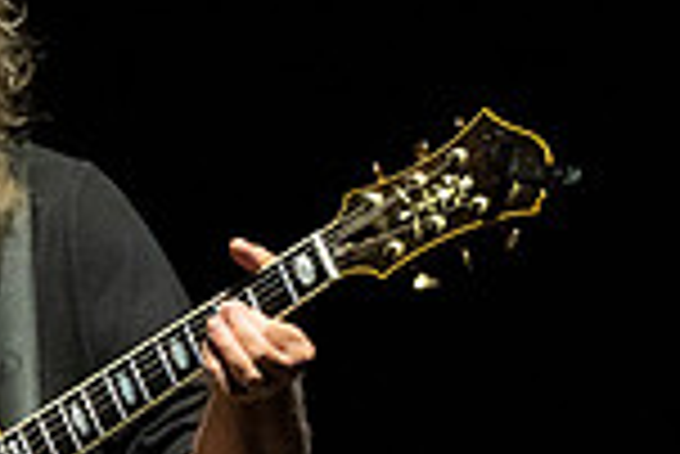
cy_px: 452
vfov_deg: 0.9
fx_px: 28644
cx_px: 0
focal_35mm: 1515
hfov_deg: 1.4
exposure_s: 1/250
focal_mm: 394
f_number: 5.6
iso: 3200
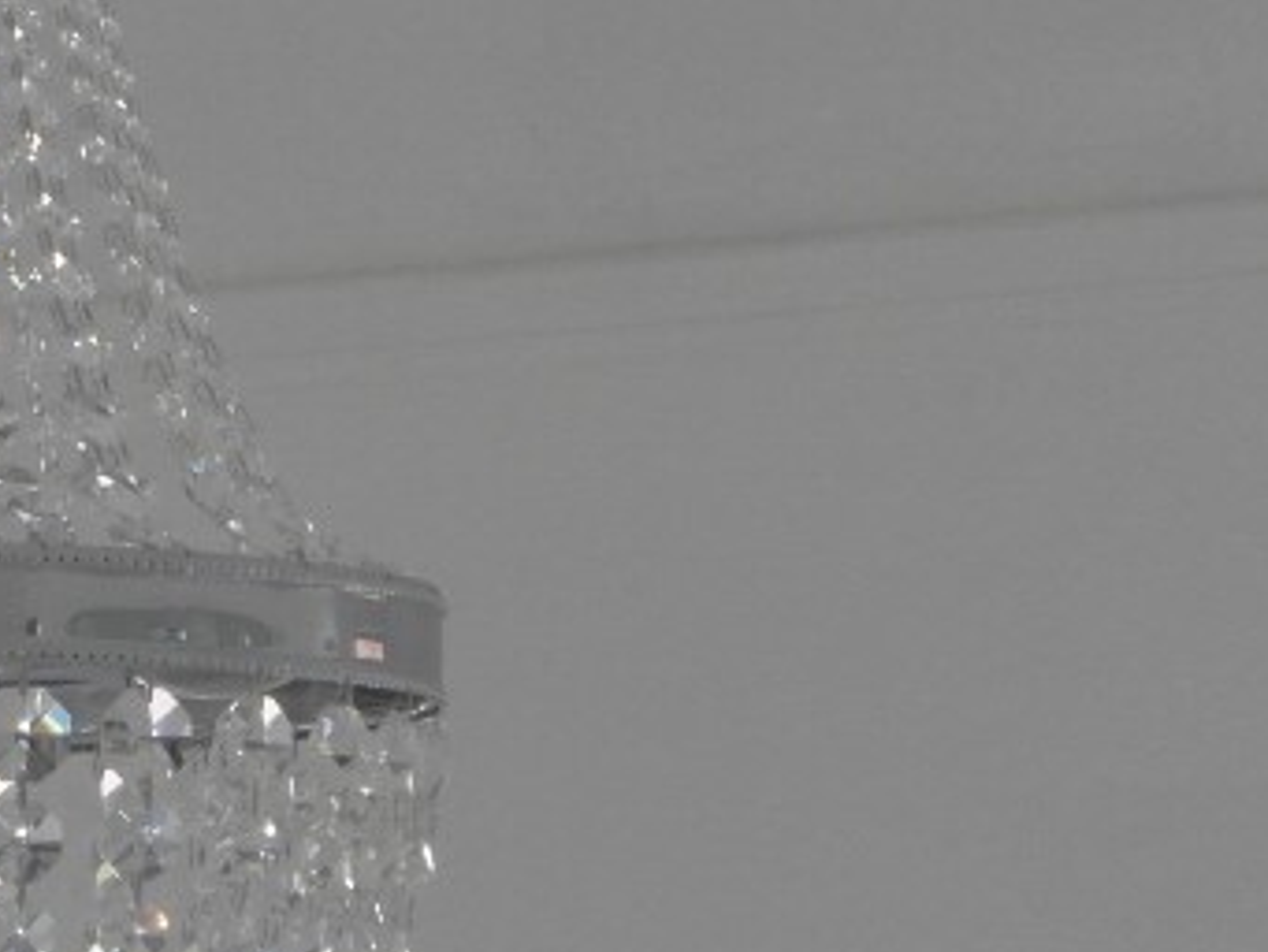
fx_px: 6816
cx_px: -231
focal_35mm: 186
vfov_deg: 8.0
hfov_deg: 10.5
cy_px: 710
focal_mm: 10.2
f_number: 4
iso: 200
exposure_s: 1/45
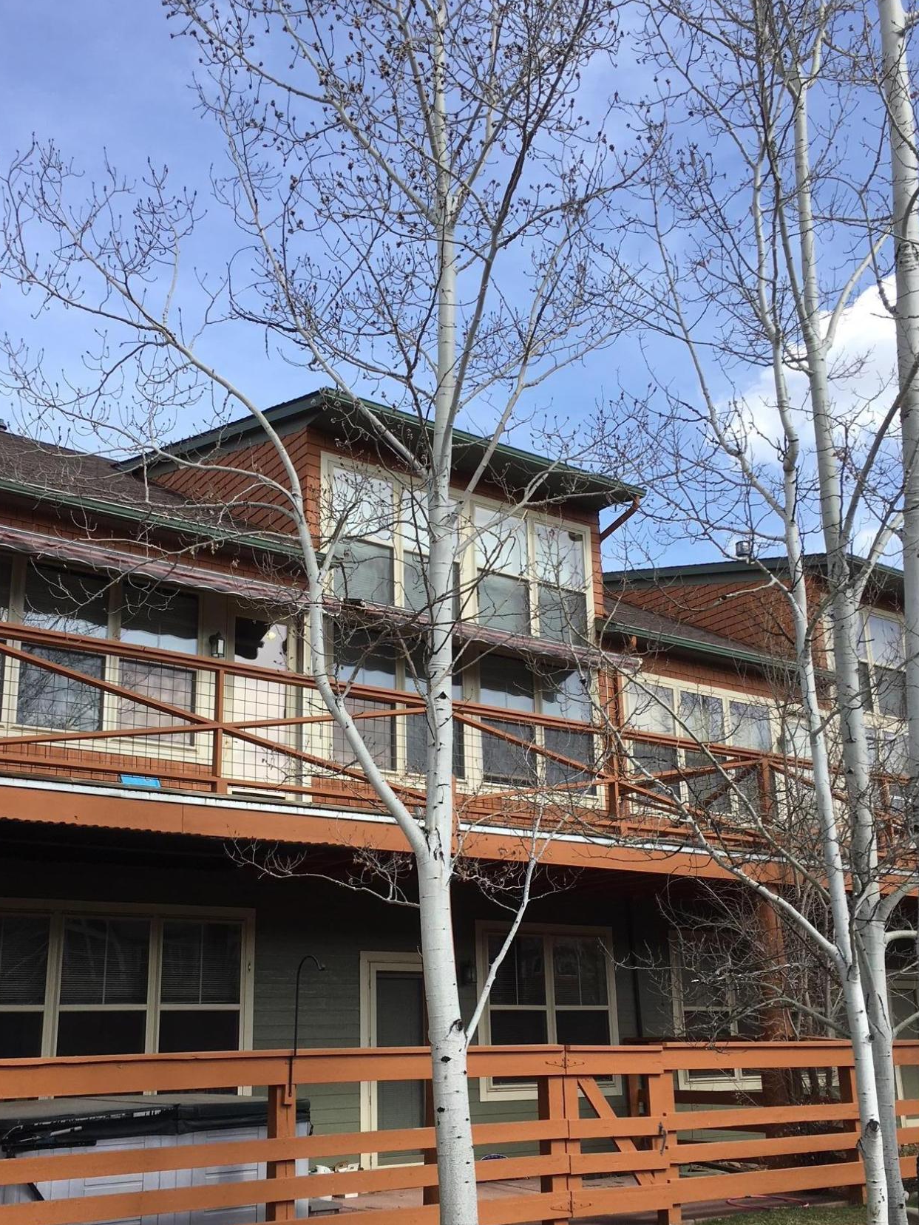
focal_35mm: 35
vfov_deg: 52.4
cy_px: 700
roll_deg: +1.2
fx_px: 1239
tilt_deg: +15.6
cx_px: 427
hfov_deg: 40.7
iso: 25
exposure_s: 1/699
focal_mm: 4.15
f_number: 2.2
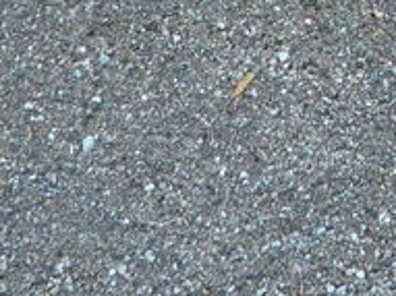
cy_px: -342
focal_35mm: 157
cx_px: 440
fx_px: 1795
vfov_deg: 8.8
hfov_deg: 12.4
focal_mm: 5.2
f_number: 3.3
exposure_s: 1/50
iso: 100
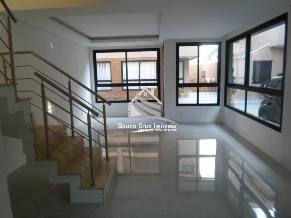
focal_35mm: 25
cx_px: 146
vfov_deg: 54.9
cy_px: 109
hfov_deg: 69.4
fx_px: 210
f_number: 2.5
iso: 80
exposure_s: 1/45
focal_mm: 4.5
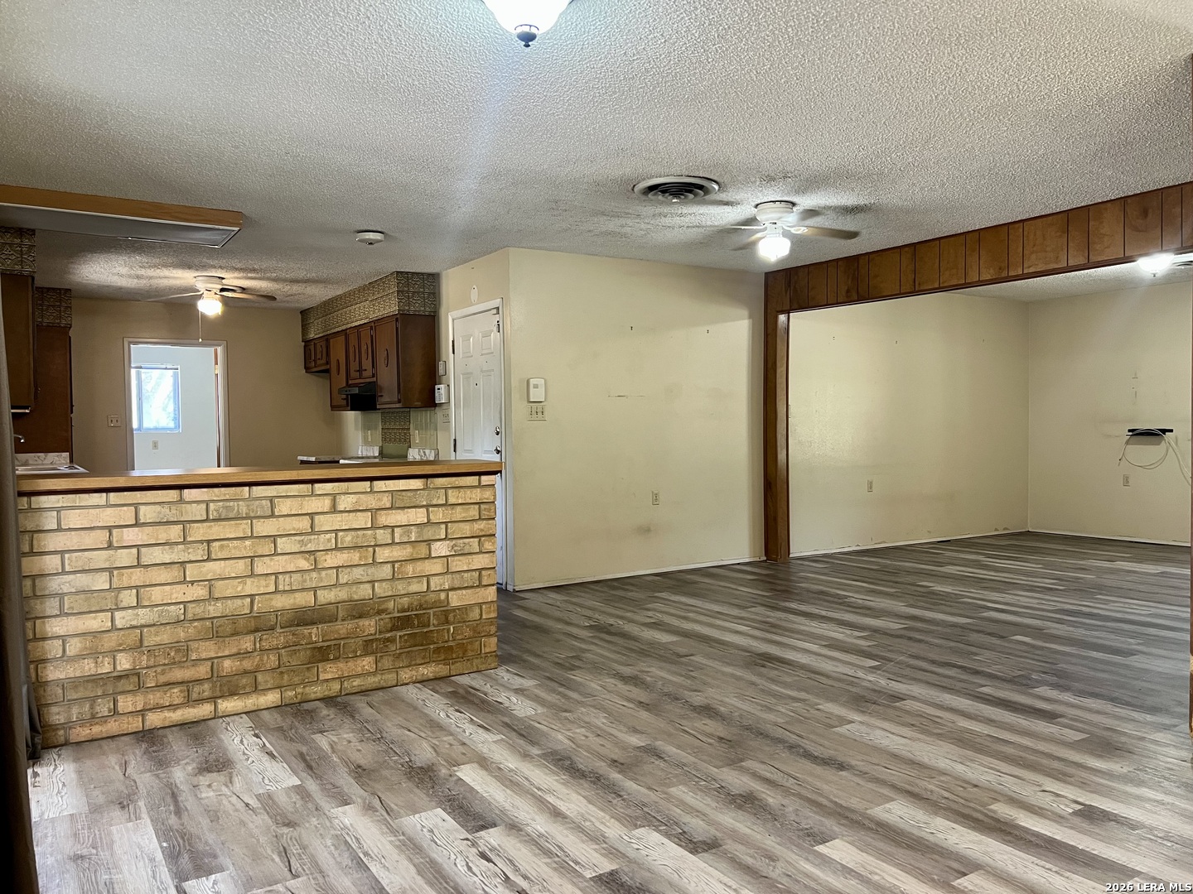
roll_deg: +0.1
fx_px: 896
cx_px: 596
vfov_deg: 53.1
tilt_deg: -2.9
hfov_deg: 67.3
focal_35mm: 26
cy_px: 447
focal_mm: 5.7
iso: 250
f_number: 1.5
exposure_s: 1/60
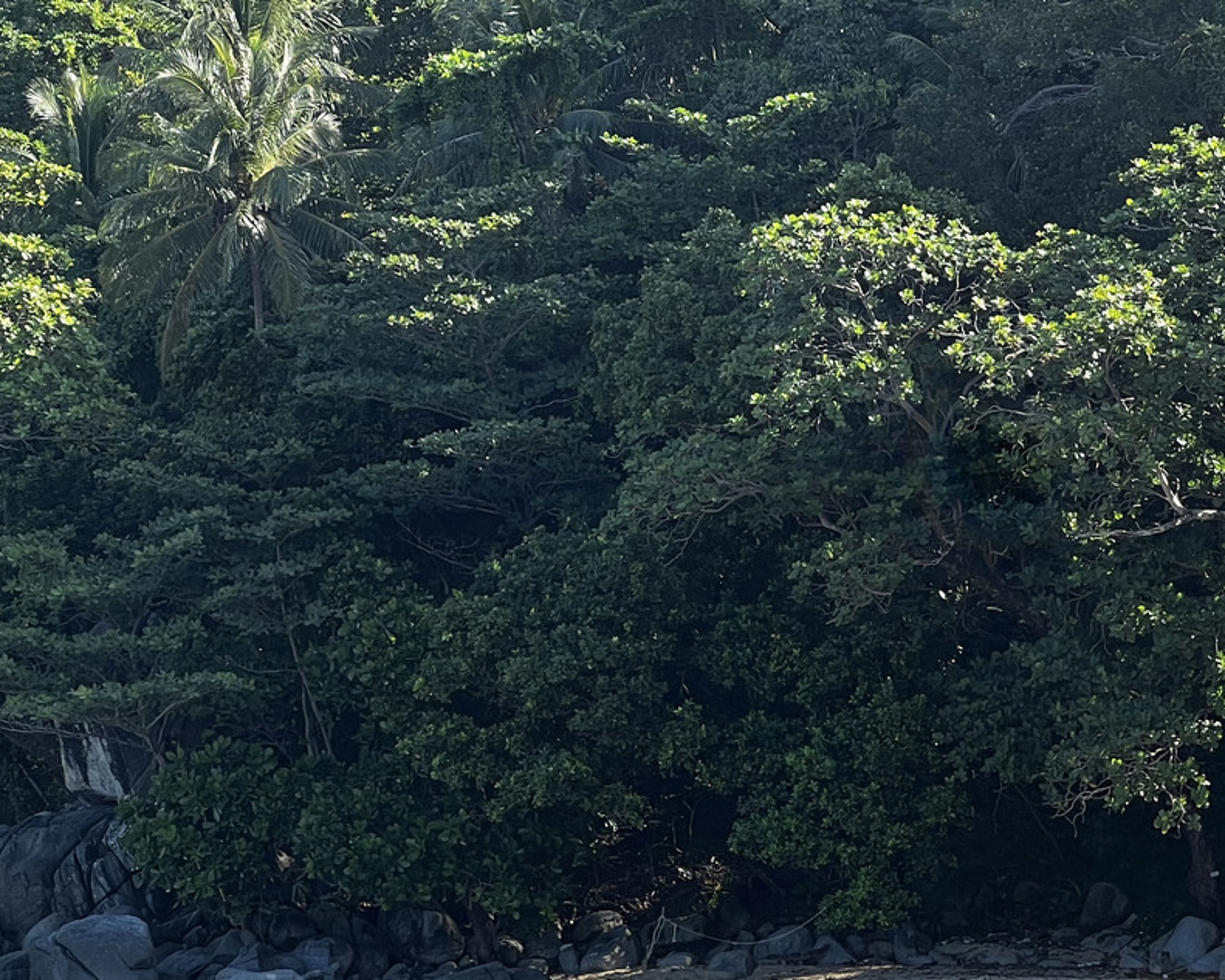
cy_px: 728
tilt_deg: +2.4
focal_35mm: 152
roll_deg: +0.3
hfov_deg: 12.6
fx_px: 5511
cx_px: 923
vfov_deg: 10.1
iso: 32
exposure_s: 1/147
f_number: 2.8
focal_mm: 9
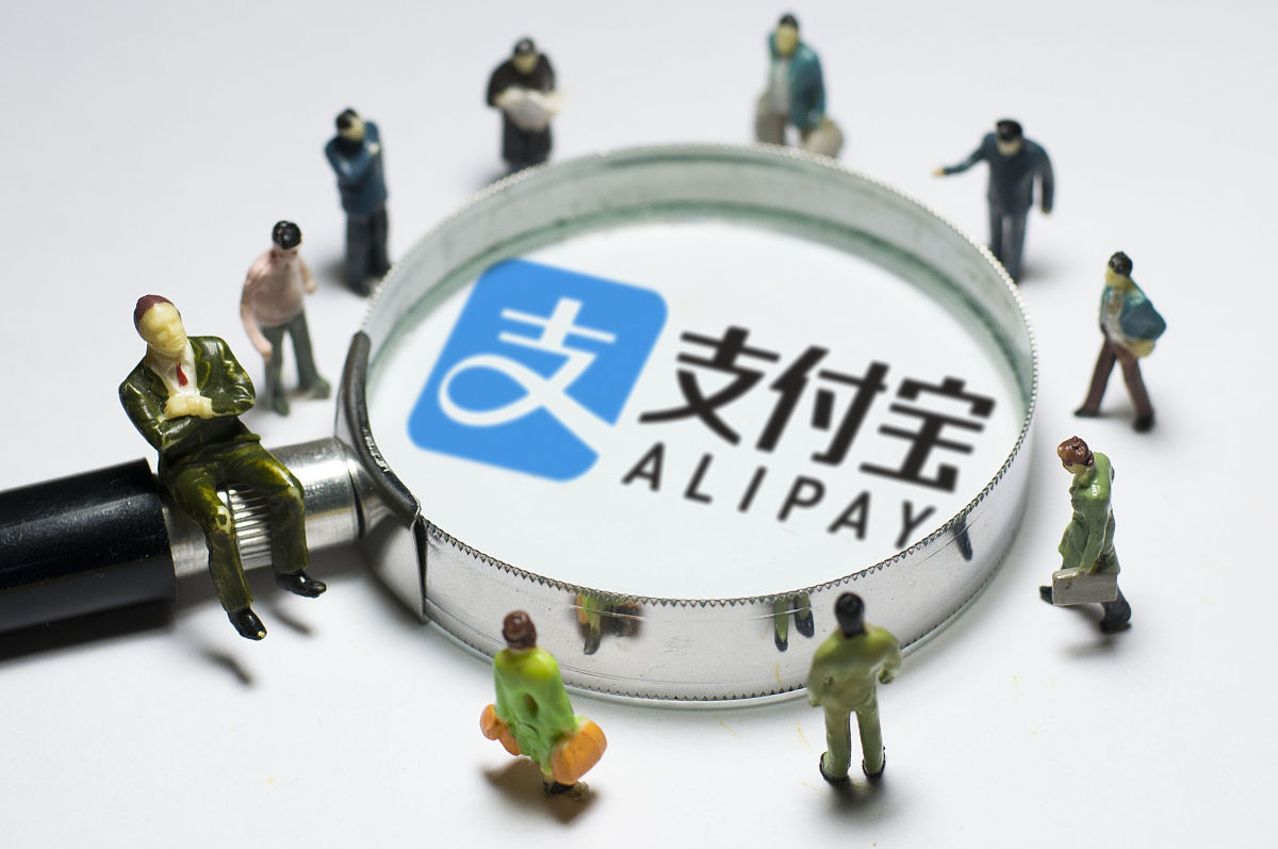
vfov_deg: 18.1
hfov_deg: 27.0
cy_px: 424
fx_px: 2659
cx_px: 639
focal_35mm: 75
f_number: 5
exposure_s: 1/160
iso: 500
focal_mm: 50
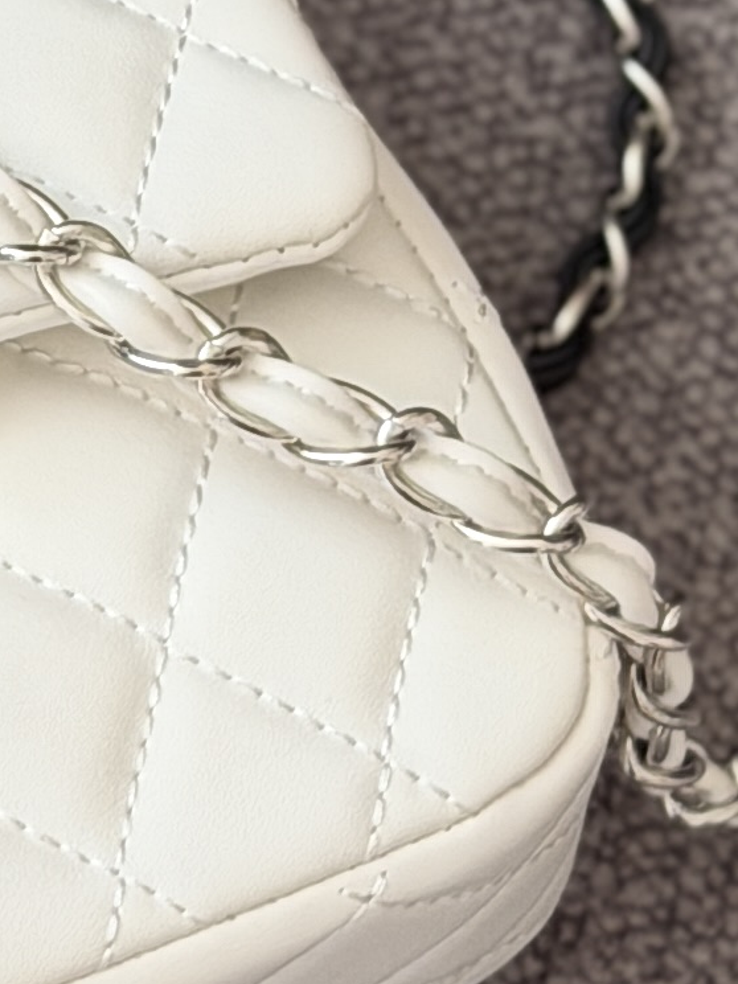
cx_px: -542
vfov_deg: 7.6
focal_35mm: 260
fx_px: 7391
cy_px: -66
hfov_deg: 5.6
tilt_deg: -67.2
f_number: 1.78
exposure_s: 1/60
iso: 200
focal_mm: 6.76
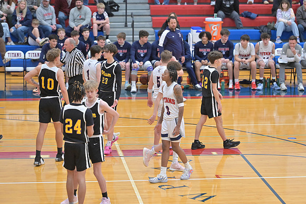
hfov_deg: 13.7
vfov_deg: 9.1
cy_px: 102
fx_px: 1274
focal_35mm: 150
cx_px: 153
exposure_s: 1/800
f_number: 4
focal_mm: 150
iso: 6400
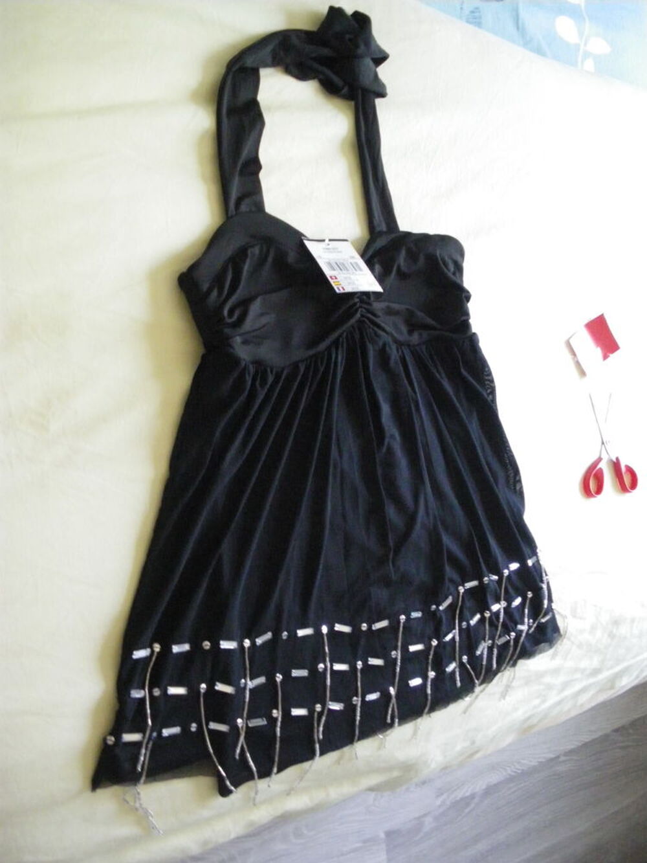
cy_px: 432
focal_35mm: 36
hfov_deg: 39.7
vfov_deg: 51.4
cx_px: 324
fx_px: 897
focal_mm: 6.3
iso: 800
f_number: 3.5
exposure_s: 1/25
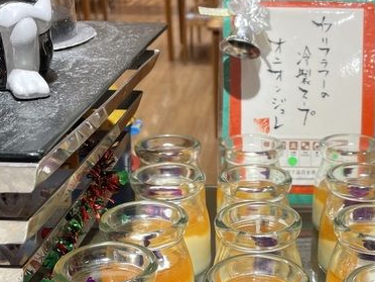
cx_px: 261
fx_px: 617
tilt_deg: -23.5
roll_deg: -0.4
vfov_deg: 25.4
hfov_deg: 33.4
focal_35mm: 57
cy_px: 201
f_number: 1.6
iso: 125
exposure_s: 1/100
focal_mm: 4.2
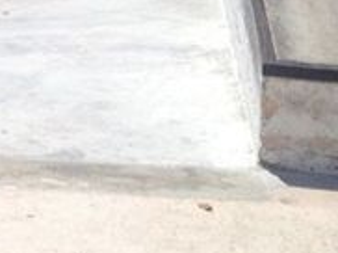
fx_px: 1502
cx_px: -225
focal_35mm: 154
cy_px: -188
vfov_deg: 9.2
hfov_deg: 12.0
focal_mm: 4.28
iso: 50
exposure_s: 1/2762
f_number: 2.4
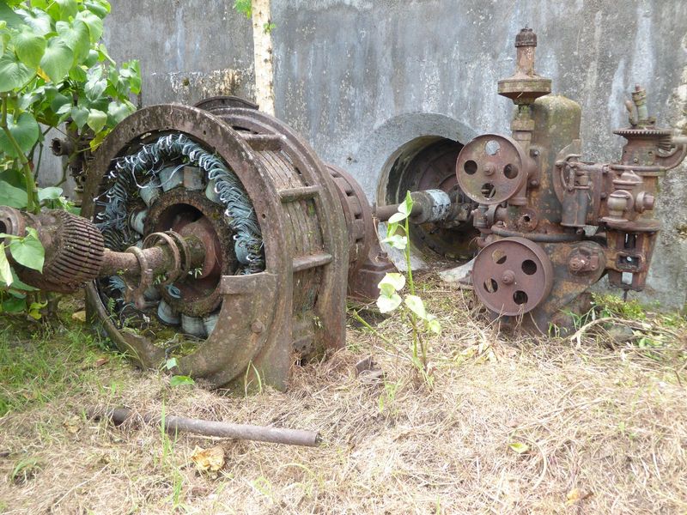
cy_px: 258
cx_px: 344
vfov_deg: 42.9
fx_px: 655
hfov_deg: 55.4
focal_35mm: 33
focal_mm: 5.8
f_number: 3.6
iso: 80
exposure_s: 1/80
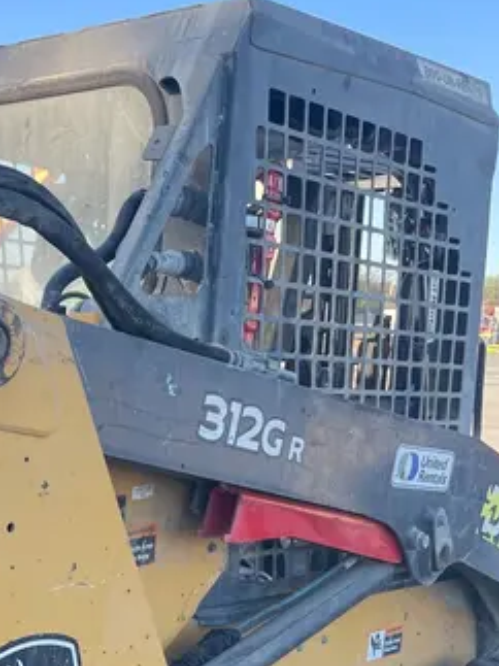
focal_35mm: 59
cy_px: 634
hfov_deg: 23.4
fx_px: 1135
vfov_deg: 30.8
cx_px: -43
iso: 50
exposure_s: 1/548
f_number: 1.6
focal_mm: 4.2
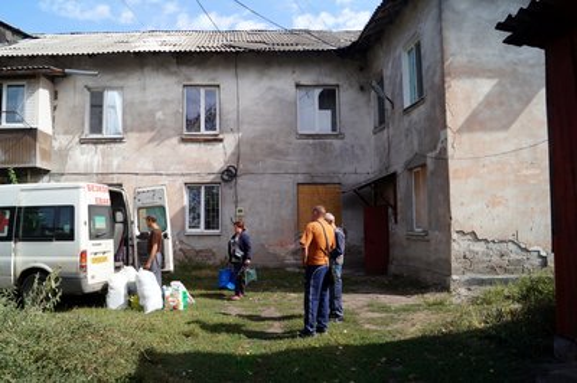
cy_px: 192
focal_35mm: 27
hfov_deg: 67.4
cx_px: 288
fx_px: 432
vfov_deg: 47.9
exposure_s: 1/125
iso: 100
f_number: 9
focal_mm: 18
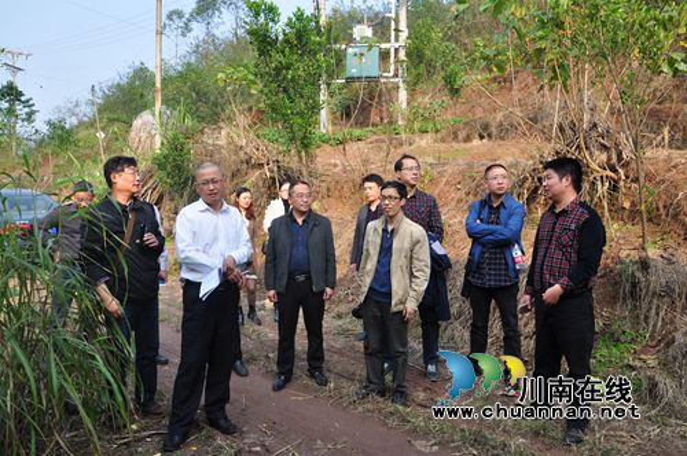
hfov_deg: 67.4
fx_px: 515
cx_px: 344
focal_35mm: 27
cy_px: 228
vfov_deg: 47.8
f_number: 6.3
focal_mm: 18
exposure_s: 1/160
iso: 200
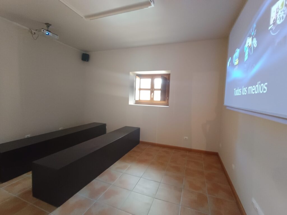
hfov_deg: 94.5
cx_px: 144
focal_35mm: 16
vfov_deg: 78.1
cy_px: 108
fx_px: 133
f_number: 2.2
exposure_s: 1/33.3
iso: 835
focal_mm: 1.65
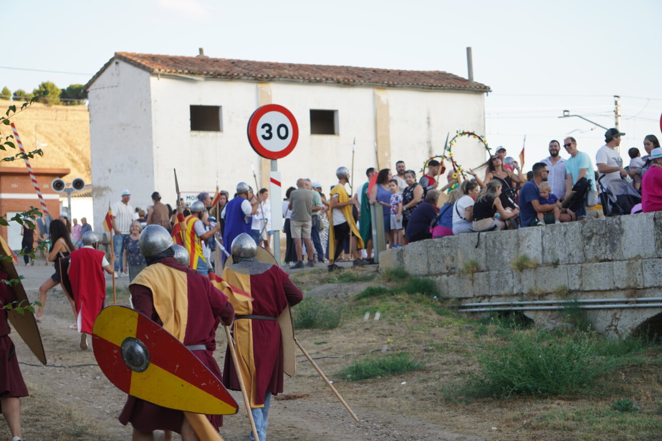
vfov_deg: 16.5
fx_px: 1517
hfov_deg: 24.6
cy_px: 220
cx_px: 331
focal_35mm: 82
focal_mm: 55
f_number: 5
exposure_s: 1/125
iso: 100
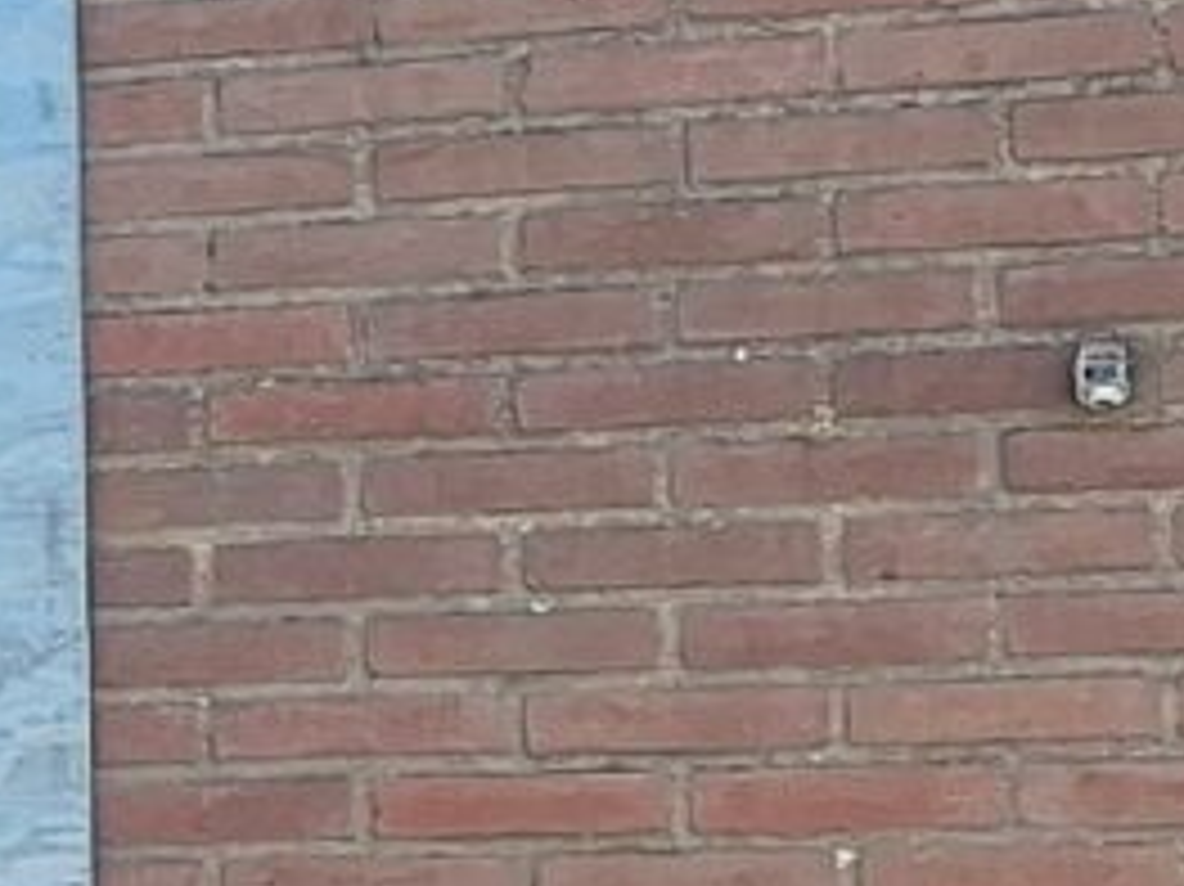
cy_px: 724
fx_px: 6120
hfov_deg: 8.7
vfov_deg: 8.3
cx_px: -2607
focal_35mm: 179
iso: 40
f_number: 1.8
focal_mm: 5.54
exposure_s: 1/769
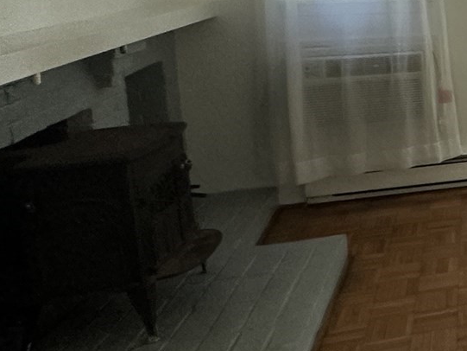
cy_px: 22
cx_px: 724
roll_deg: +1.3
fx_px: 715
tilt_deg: -7.4
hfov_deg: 25.6
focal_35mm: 53
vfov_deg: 26.4
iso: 250
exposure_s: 1/120
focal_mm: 2.22
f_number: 2.2
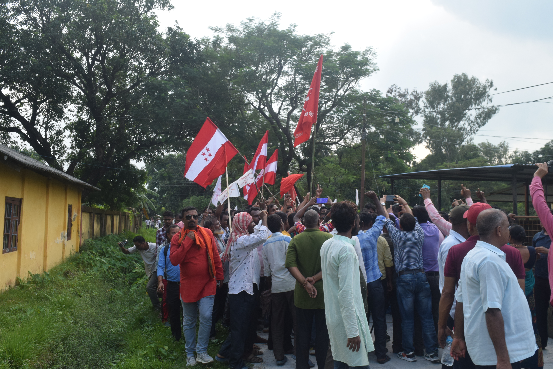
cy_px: 184
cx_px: 276
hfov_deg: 59.5
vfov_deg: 41.7
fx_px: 484
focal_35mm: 32
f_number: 11
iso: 800
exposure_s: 1/500
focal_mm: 21
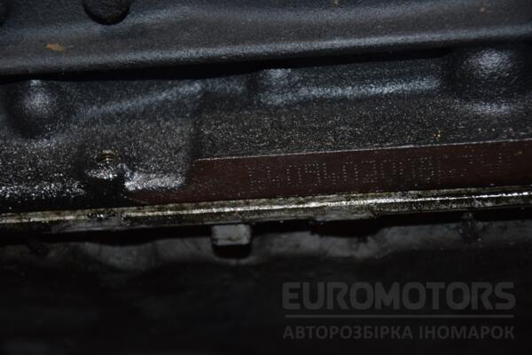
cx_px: 266
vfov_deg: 10.2
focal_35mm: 135
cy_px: 178
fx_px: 1995
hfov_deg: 15.2
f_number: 5.6
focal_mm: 90
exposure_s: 1/60
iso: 800
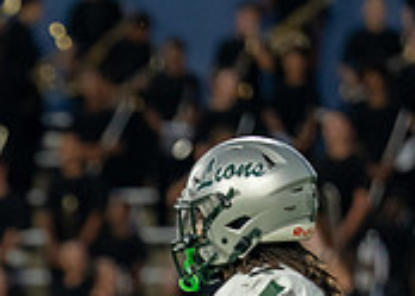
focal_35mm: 854
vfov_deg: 1.7
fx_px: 10058
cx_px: -177
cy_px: 448
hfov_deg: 2.4
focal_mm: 175
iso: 2000
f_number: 2.8
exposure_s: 1/1600
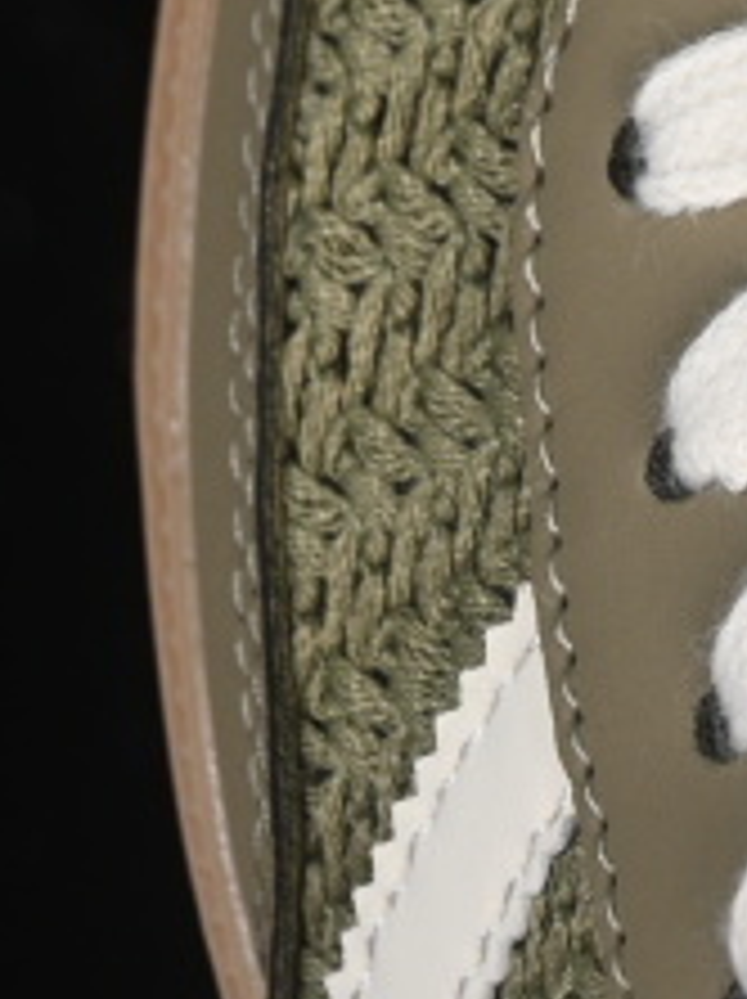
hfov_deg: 5.7
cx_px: 1040
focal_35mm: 260
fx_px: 7495
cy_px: -70
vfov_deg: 7.6
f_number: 7.1
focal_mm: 50
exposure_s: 1/60
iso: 160
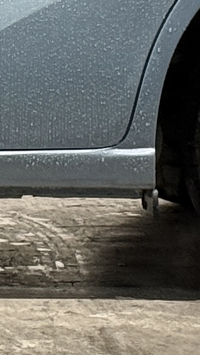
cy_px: -178
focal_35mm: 379
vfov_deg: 5.6
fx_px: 3571
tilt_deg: -0.8
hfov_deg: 3.1
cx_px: -395
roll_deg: -0.2
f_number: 1.78
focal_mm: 6.76
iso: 200
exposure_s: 1/40
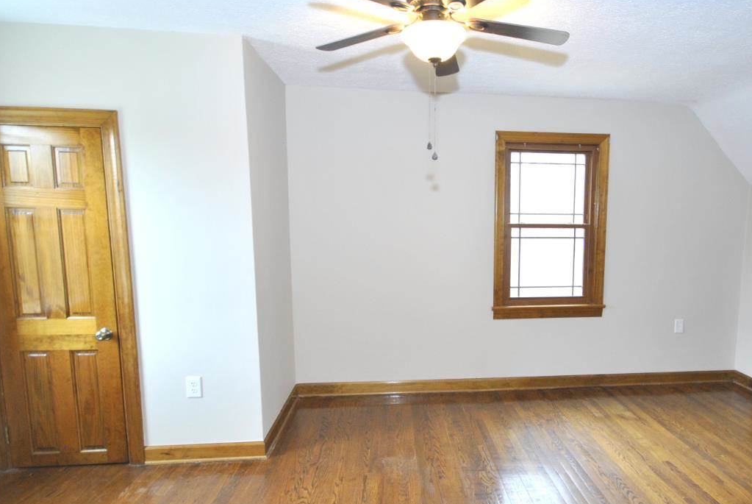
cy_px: 290
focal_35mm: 22
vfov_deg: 57.1
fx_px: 460
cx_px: 451
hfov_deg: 77.6
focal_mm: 10
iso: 400
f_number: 4
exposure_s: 1/13
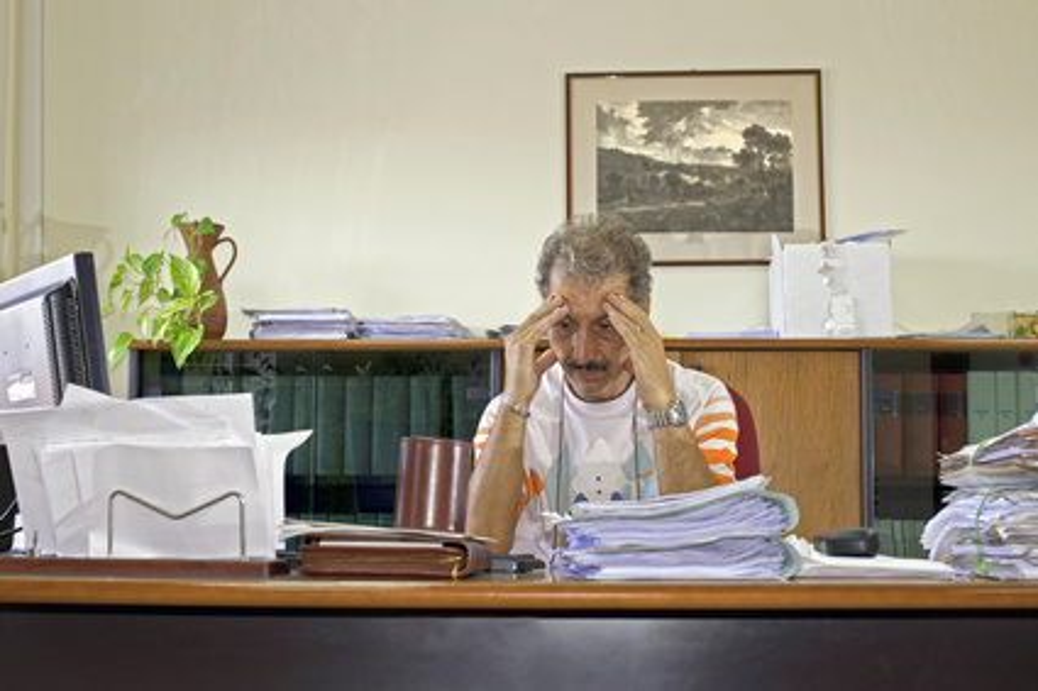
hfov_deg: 39.6
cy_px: 346
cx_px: 519
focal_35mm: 50
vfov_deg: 27.0
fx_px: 1441
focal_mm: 50
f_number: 4.8
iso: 400
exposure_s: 1/60
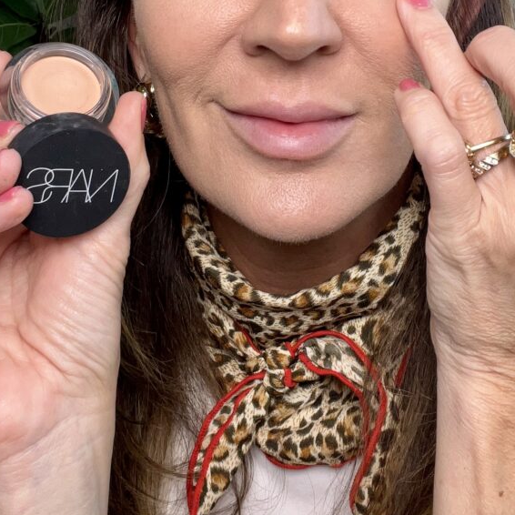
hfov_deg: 35.3
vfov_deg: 33.8
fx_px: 808
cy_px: 71
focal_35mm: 48
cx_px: 283
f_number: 2.2
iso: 50
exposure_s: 1/120
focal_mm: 2.71
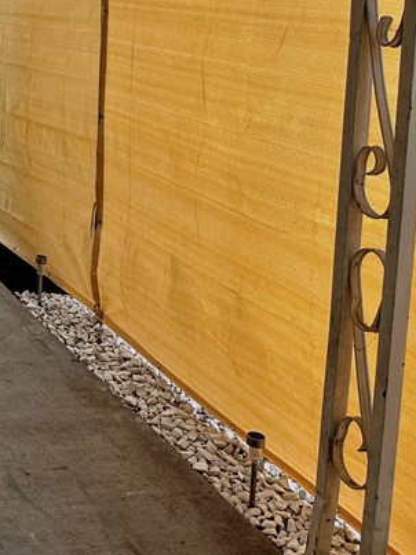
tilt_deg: -6.4
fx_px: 978
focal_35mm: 61
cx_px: -255
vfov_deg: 30.5
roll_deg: +0.3
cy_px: 67
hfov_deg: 19.8
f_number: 1.78
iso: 80
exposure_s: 1/1495
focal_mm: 6.86
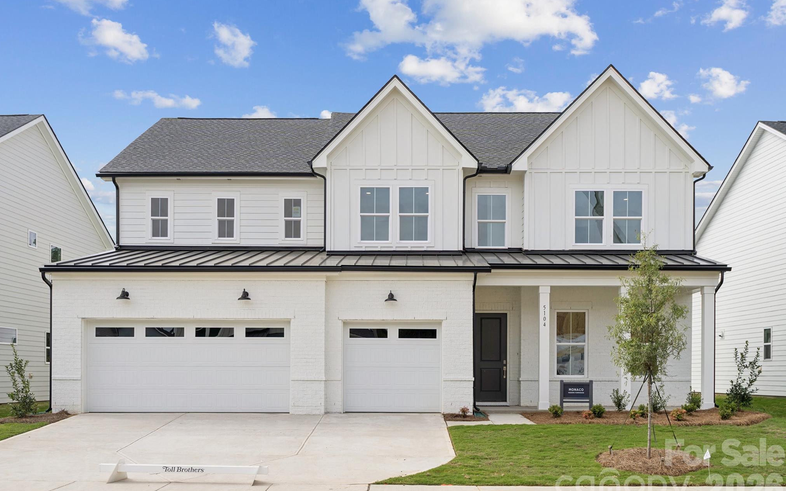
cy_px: 250
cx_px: 391
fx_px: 728
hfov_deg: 56.7
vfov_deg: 37.3
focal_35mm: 34
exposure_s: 1/800
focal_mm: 33
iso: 100
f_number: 5
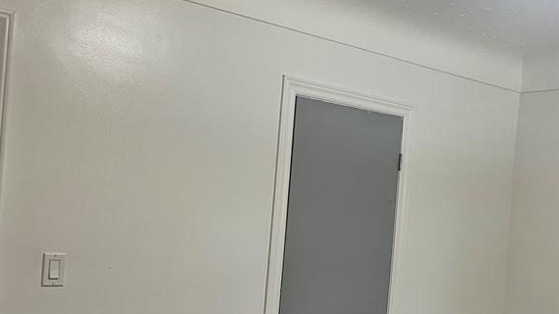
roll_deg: -4.3
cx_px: 450
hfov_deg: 39.0
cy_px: 214
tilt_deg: +0.2
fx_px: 756
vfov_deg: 23.4
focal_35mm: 51
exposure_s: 1/60
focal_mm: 5.7
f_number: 1.5
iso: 100
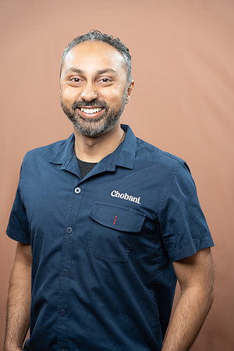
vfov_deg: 24.5
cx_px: 117
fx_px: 809
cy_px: 176
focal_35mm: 83
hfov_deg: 16.5
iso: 320
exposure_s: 1/160
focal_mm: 83
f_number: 4
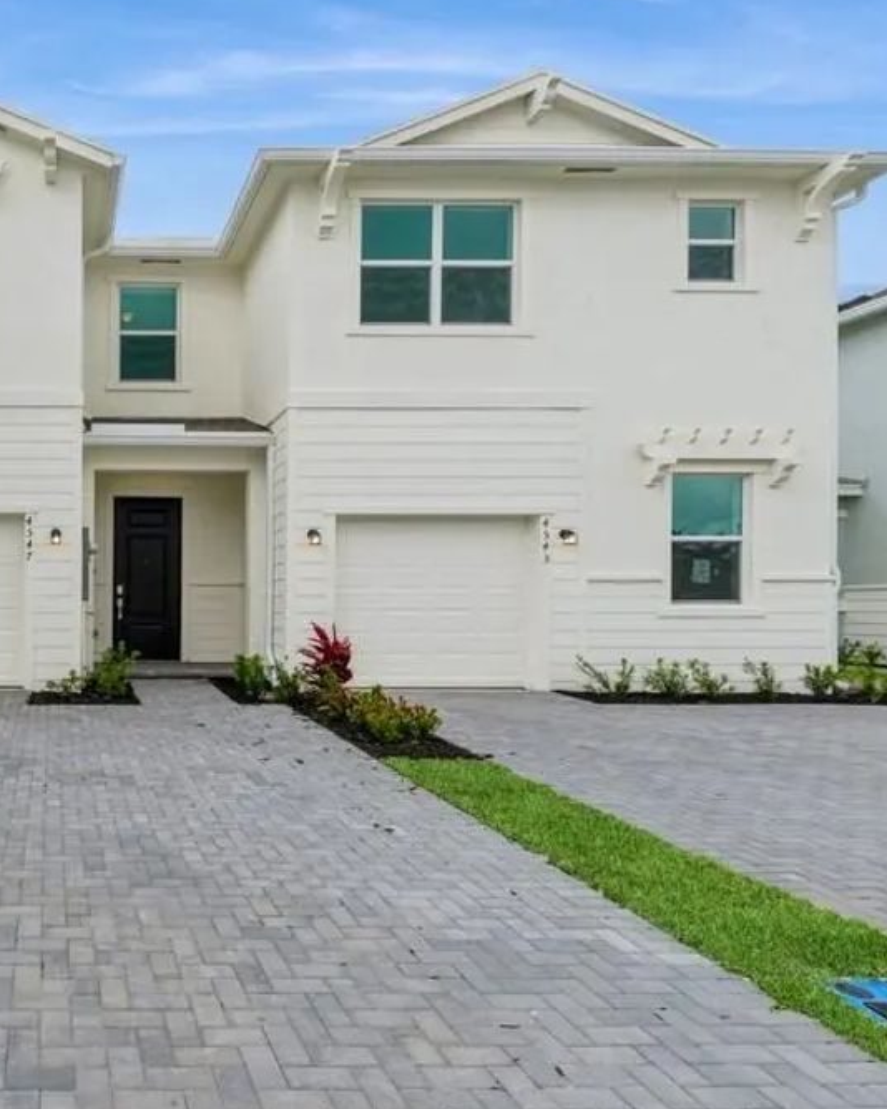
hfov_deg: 52.3
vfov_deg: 72.6
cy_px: 550
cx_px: 65
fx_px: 755
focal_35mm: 23
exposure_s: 1/160
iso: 100
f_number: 11
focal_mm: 16
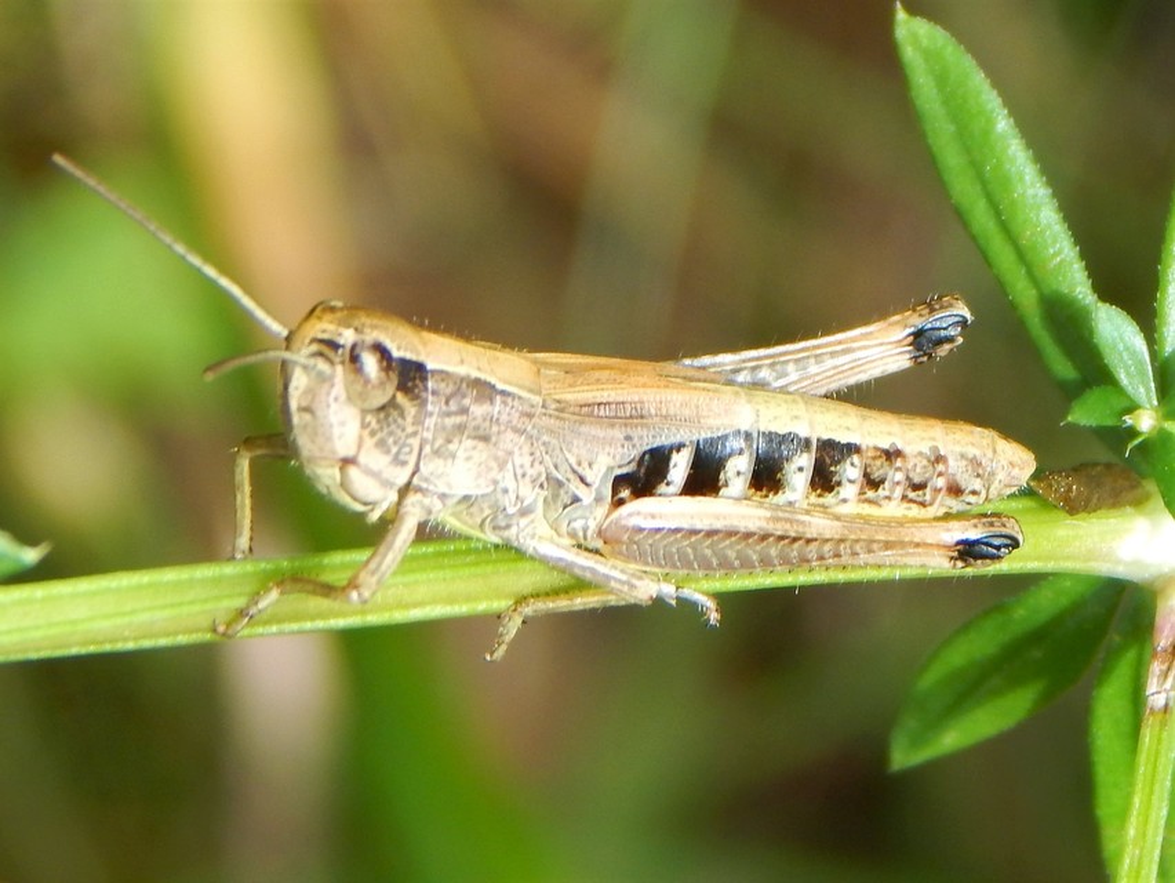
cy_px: 442
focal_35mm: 207
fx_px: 7030
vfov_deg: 7.2
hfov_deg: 9.6
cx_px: 588
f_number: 5.4
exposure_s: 1/100
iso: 125
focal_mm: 37.1
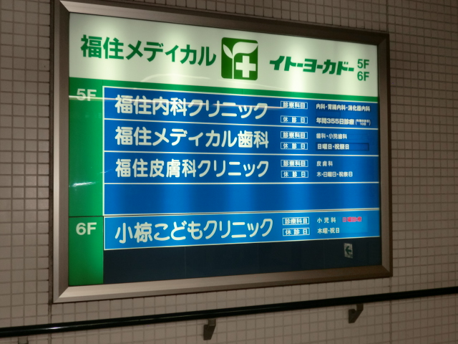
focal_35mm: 38
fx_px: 503
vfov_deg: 37.7
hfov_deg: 49.0
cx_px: 229
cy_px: 172
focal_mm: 6.9
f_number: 3.9
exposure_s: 1/60
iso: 64
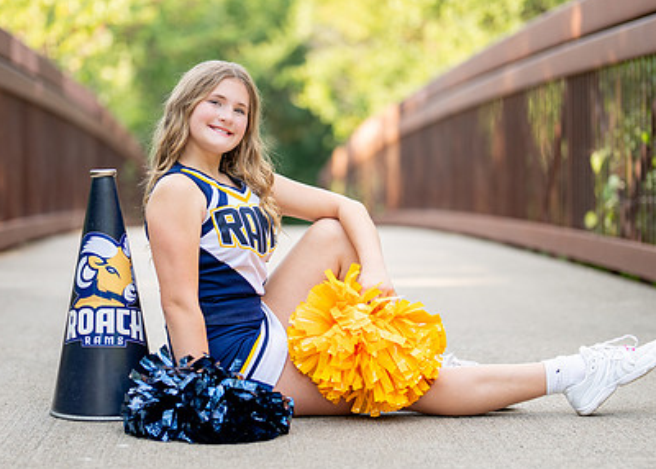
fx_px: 1752
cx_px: 273
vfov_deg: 15.2
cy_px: 207
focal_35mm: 94
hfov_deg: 21.2
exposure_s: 1/640
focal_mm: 50
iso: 100
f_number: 1.2
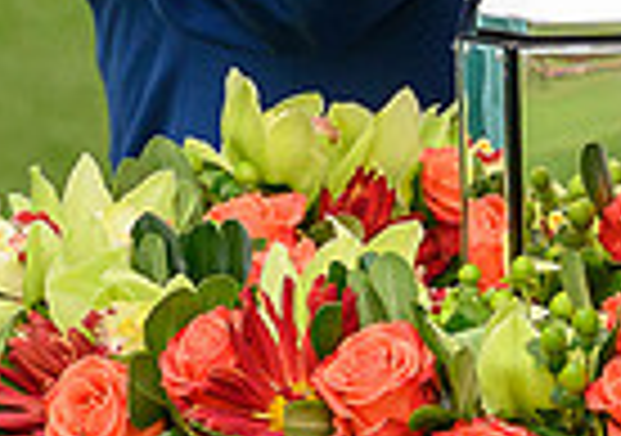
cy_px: -126
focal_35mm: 1672
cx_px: 351
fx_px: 29331
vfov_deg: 0.9
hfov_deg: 1.2
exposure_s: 1/400
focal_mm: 200
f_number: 6.3
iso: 800
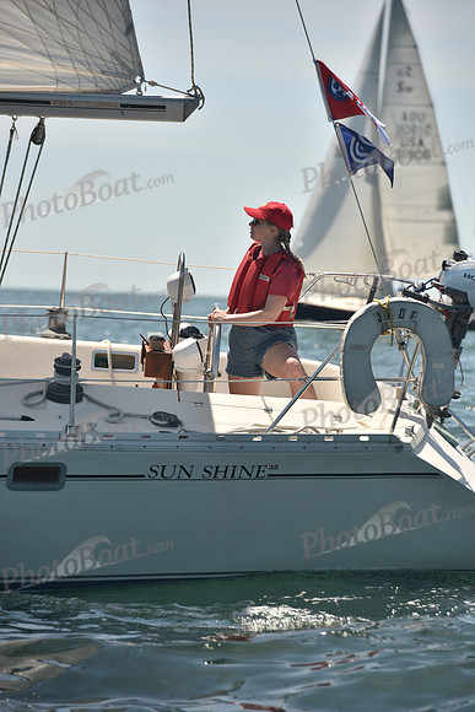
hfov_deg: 6.9
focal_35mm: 200
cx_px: 238
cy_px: 356
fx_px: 3956
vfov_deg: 10.3
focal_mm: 200
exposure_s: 1/800
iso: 250
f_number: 5.6
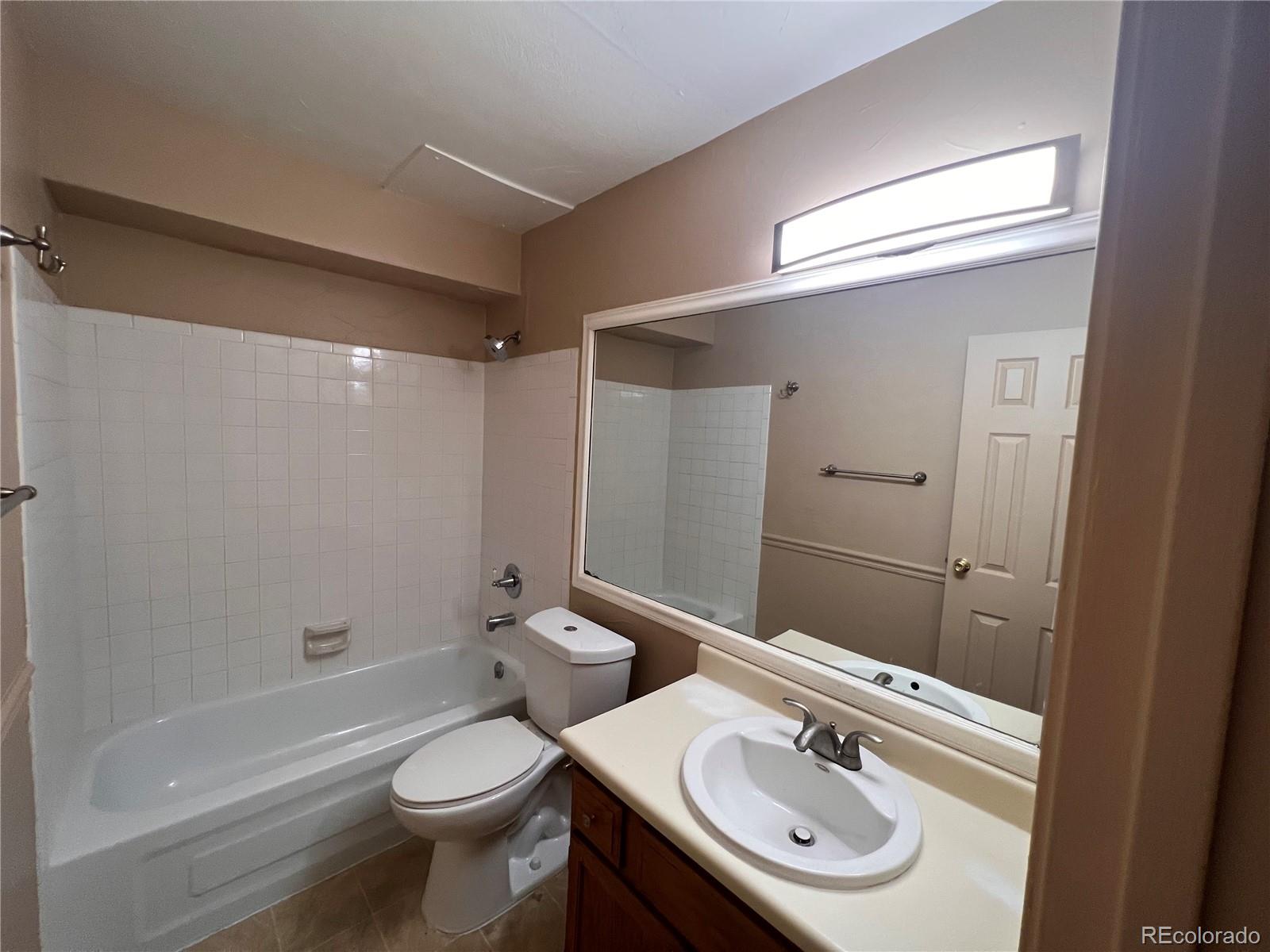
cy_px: 476
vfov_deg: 89.9
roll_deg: -3.9
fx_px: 477
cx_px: 635
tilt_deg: -5.7
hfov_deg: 106.2
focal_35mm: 13
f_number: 1.8
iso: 200
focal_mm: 1.57
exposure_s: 1/120
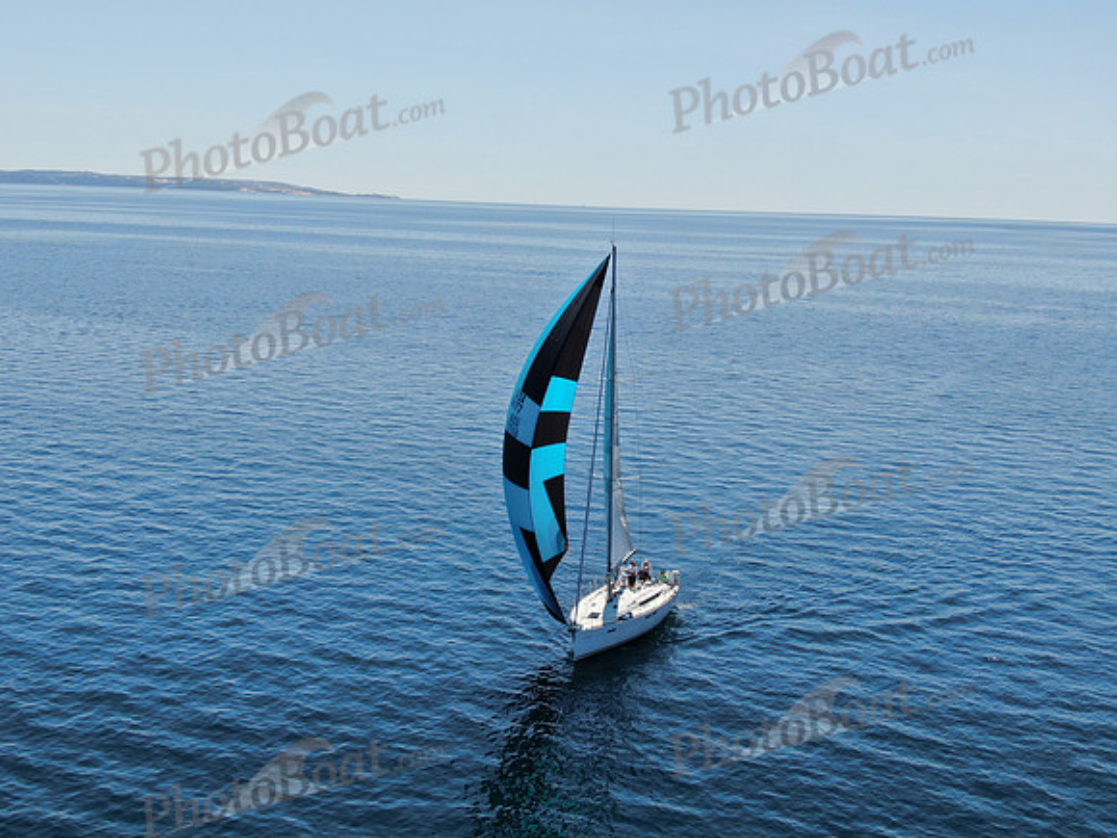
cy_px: 419
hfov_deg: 39.7
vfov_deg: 30.3
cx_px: 558
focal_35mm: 48
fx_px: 1549
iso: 100
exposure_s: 1/1000
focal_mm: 8.6
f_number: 3.8
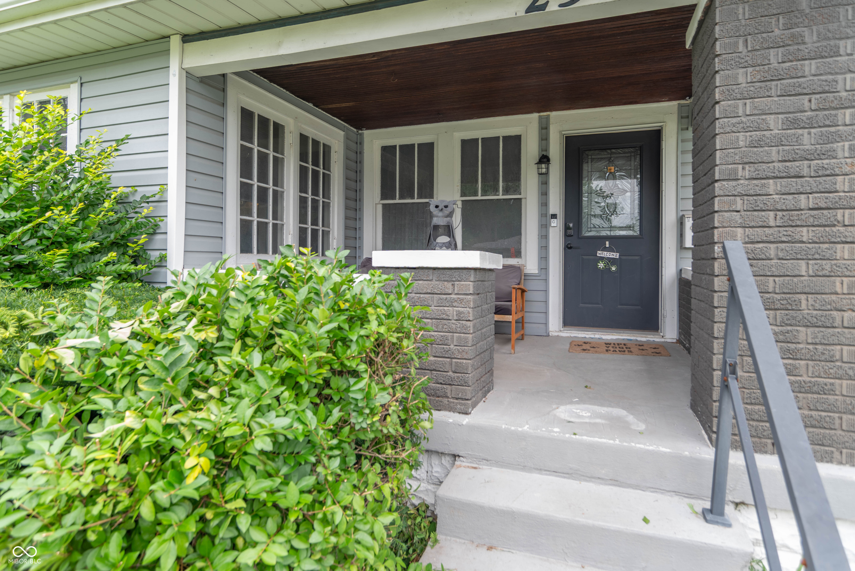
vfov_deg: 67.4
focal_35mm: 18
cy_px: 286
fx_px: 428
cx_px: 428
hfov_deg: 90.0
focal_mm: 18
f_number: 6.3
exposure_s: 1/40
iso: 50
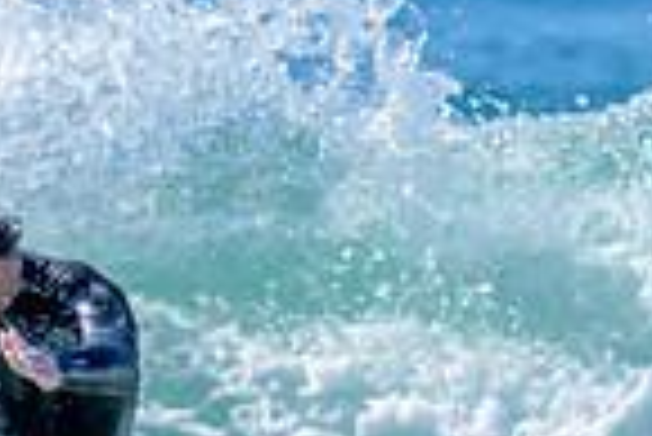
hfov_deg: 0.5
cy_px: 533
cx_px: -15
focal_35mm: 3881
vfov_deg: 0.4
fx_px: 70358
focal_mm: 800
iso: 320
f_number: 6.3
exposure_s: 1/2000
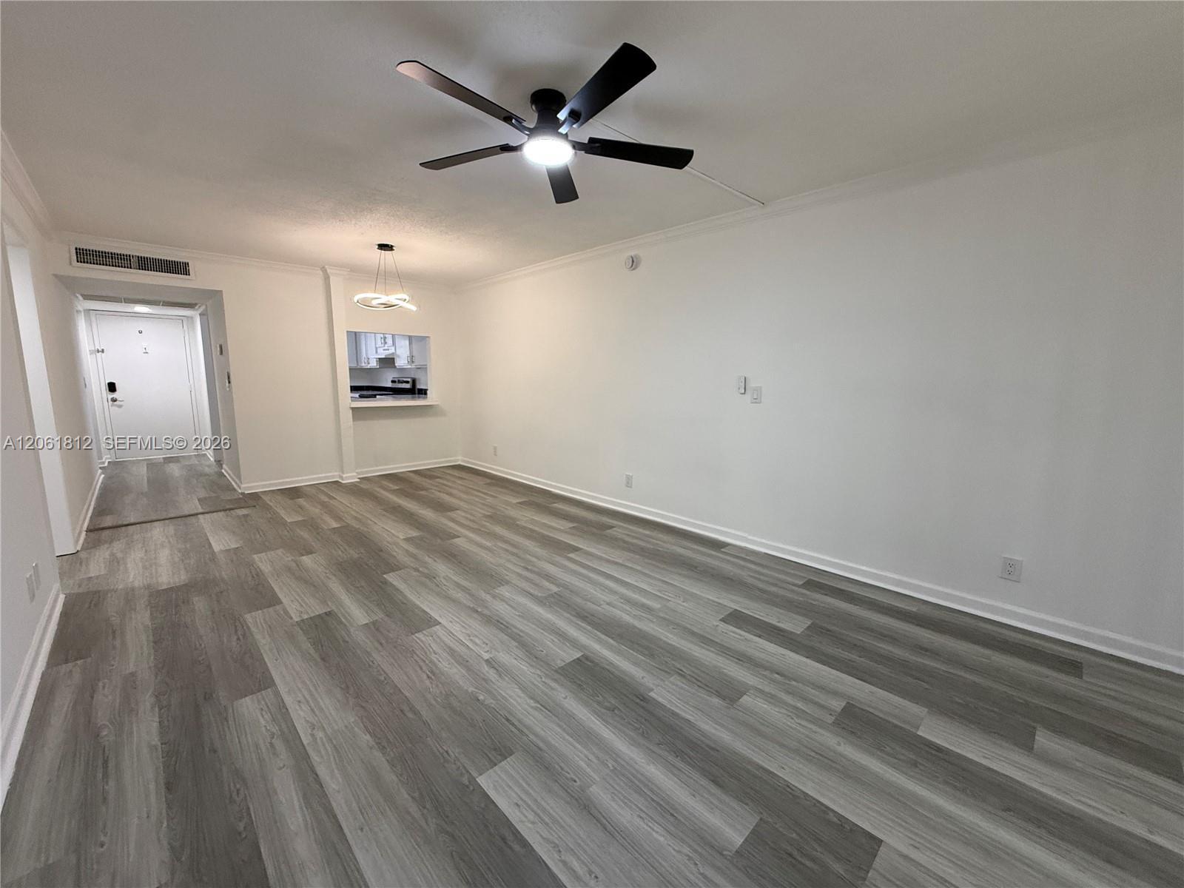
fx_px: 479
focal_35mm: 14
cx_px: 592
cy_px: 444
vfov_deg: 85.7
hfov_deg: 102.1
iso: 250
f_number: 2.2
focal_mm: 2.22
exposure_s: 1/120
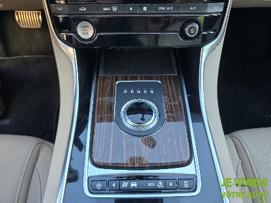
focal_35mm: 23
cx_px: 136
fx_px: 180
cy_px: 102
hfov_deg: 73.9
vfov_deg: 58.9
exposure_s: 1/182
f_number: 1.7
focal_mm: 6.3
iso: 160
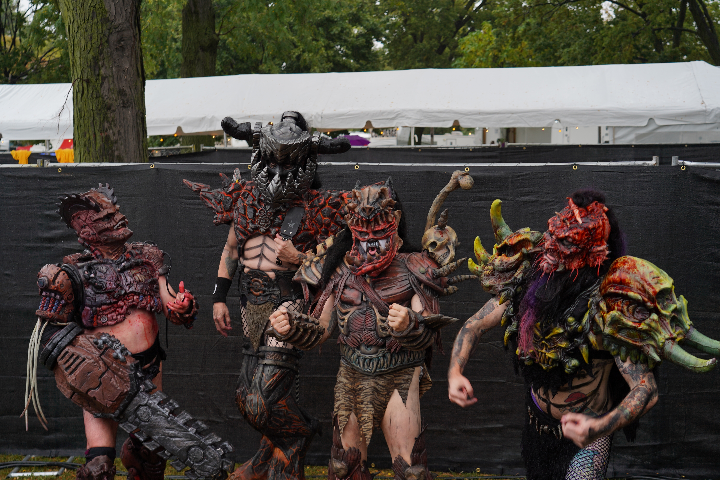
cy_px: 240
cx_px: 360
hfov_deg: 38.9
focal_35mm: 51
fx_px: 1020
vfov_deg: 26.5
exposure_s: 1/100
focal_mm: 51
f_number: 5
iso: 100
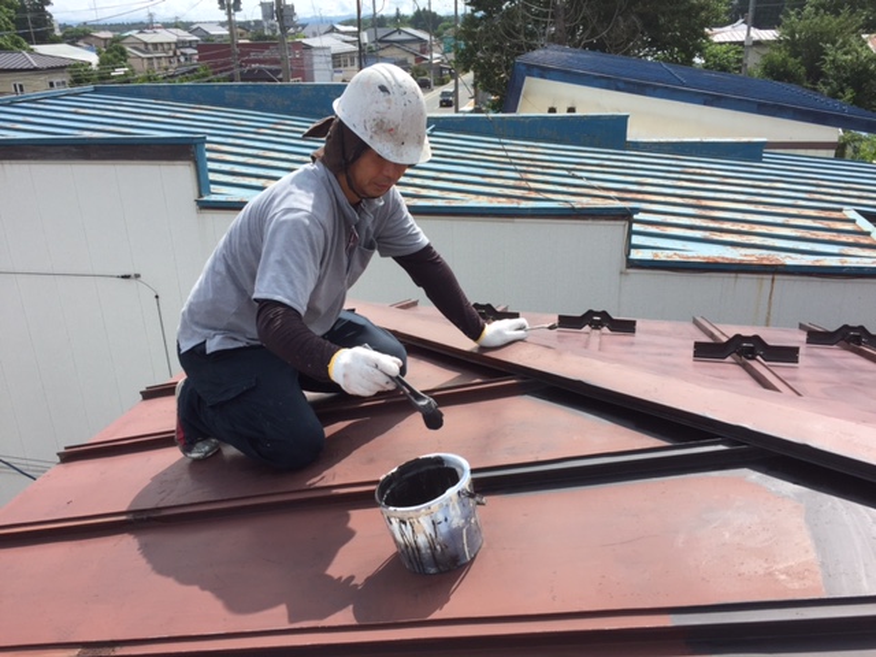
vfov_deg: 48.2
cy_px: 328
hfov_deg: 61.7
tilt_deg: -23.5
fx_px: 734
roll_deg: +0.4
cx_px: 438
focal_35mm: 29
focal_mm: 4.15
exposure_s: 1/1522
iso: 32
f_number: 2.2
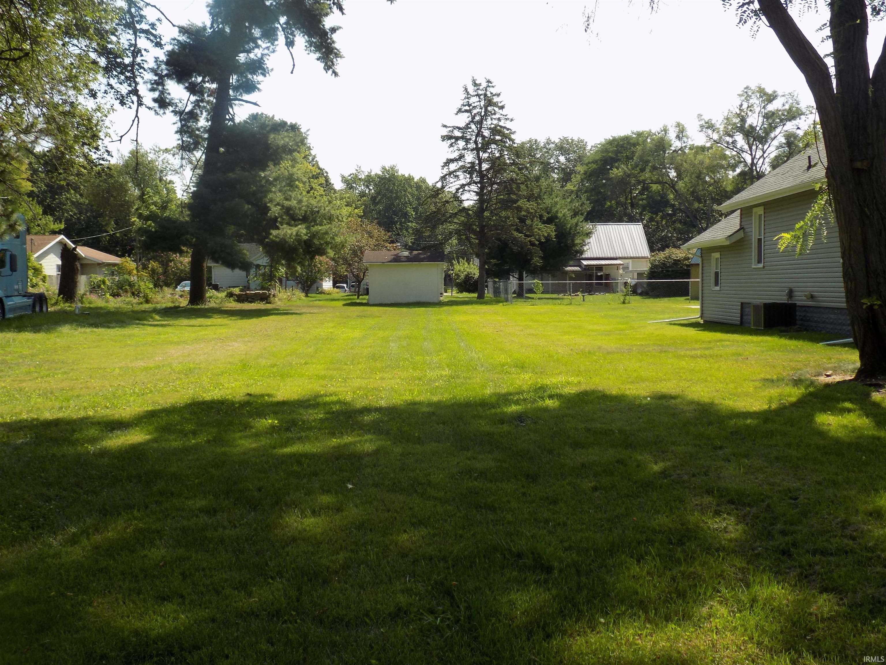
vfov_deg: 41.8
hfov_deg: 54.0
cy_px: 332
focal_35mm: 34
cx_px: 443
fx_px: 870
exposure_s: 1/500
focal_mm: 6.1
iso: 80
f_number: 3.4
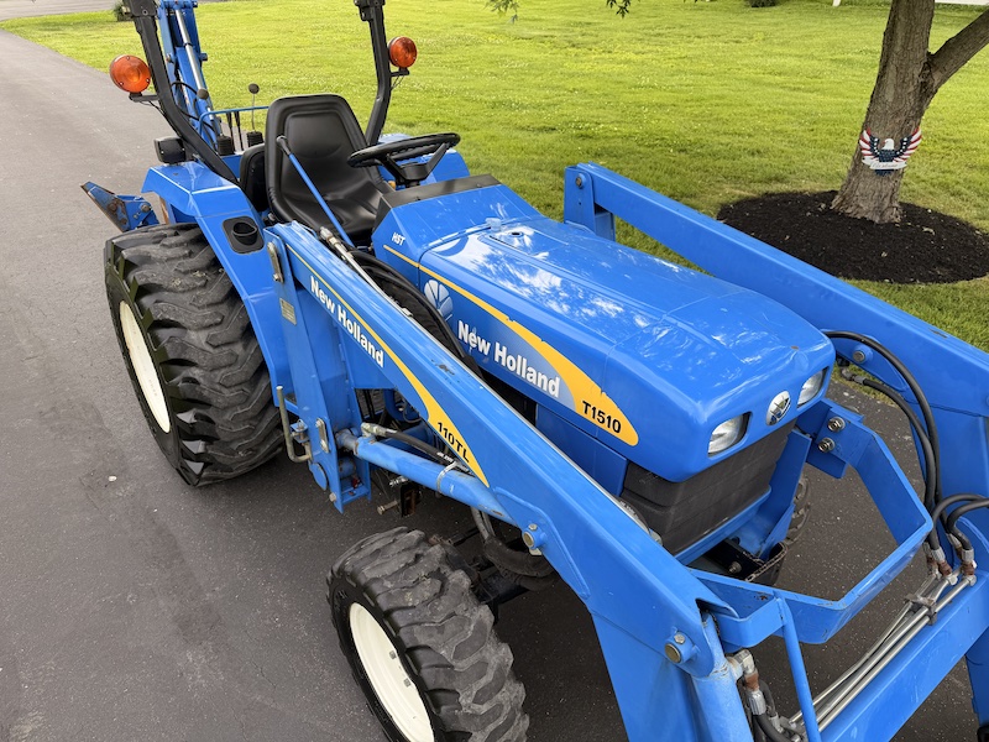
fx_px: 686
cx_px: 494
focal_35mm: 24
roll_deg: -5.2
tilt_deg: -28.3
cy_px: 371
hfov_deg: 71.6
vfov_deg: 56.8
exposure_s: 1/598
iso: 80
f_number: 1.78
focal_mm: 6.76
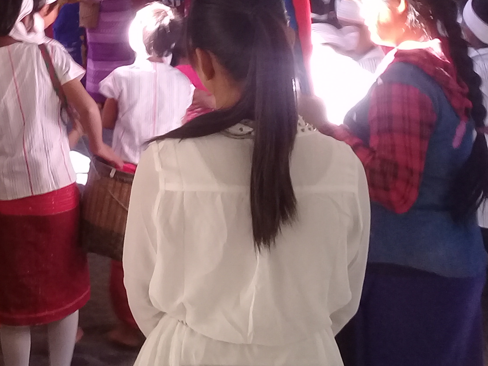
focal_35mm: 92
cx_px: 80
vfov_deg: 15.6
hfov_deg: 21.0
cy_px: -52
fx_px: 1297
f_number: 2.2
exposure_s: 1/33
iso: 100
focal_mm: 3.3
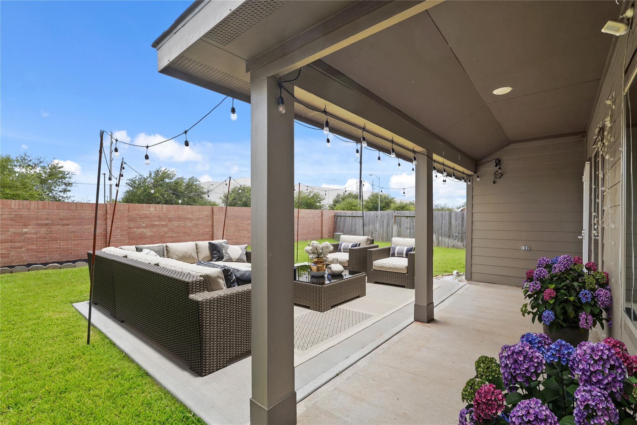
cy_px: 212
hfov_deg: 96.7
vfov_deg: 73.7
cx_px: 318
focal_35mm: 16
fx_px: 283
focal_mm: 16
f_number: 8
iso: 160
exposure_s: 1/30
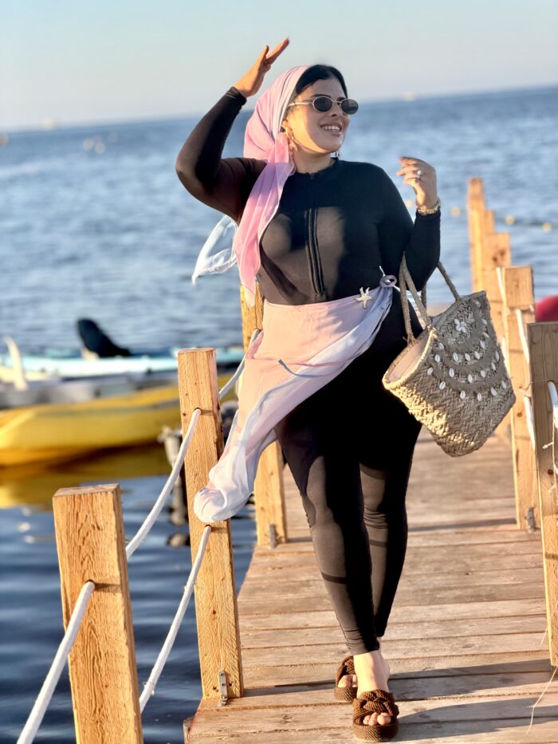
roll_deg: +4.2
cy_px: 372
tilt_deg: -6.7
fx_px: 2149
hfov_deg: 14.8
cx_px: 279
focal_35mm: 100
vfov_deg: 19.6
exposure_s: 1/596
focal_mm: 16.89
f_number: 2.8
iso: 50
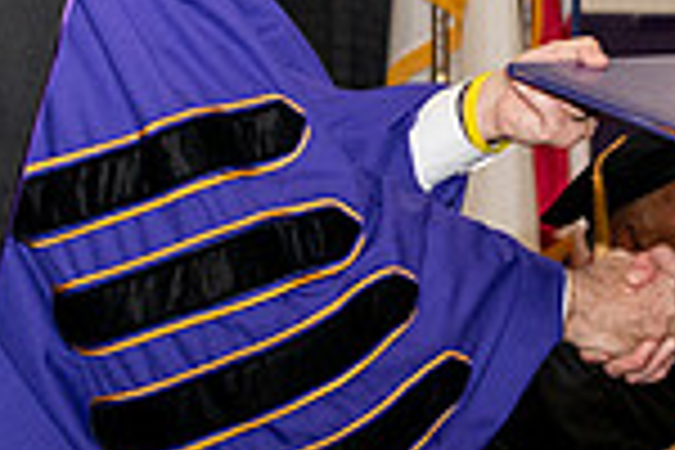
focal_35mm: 270
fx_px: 5062
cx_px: 608
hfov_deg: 7.6
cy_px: -16
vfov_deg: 5.1
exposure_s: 1/200
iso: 1600
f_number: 5.6
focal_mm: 70
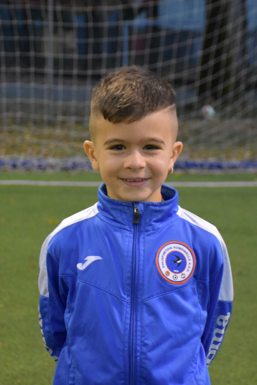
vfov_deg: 28.1
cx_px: 128
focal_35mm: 72
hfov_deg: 18.9
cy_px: 192
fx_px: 771
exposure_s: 1/60
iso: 5000
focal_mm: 48
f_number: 4.5
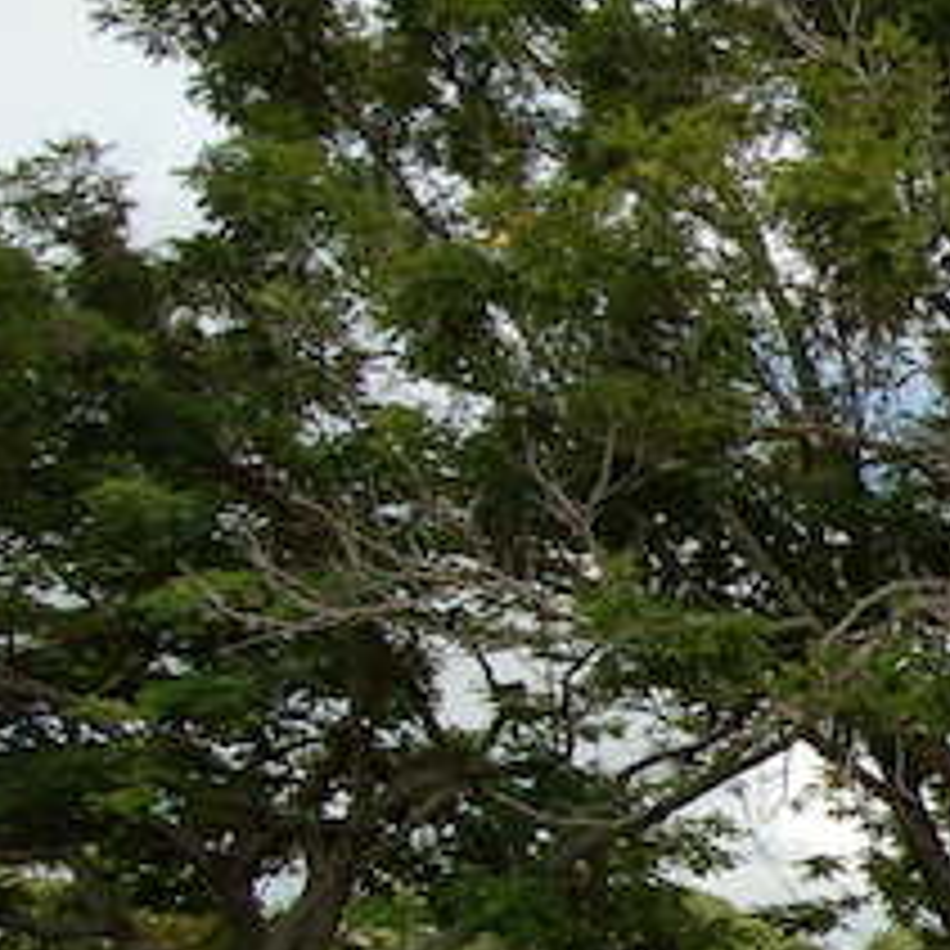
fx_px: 2701
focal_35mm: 87
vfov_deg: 19.9
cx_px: 1760
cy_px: 617
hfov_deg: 16.4
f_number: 9
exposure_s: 1/320
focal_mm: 18
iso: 200
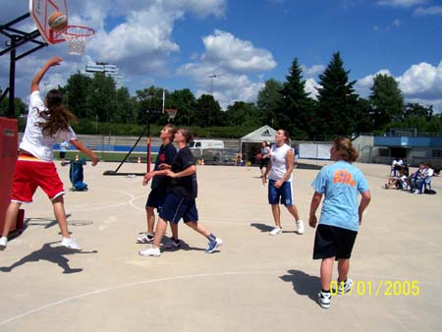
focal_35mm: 34
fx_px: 434
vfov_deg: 41.8
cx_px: 221
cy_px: 166
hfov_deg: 53.9
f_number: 5.1
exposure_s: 1/1401
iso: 80
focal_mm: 5.6
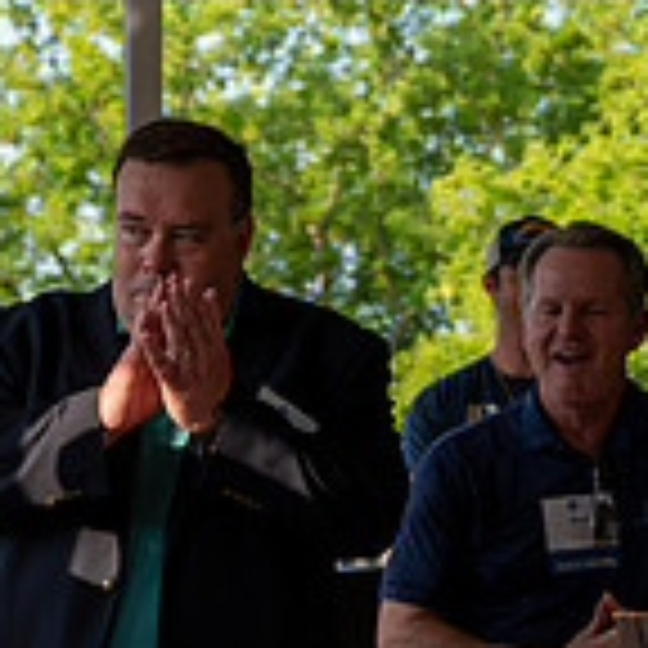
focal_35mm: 123
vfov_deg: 14.0
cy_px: 608
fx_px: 2605
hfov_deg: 13.9
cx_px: -81
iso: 640
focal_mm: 36
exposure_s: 1/1250
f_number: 4
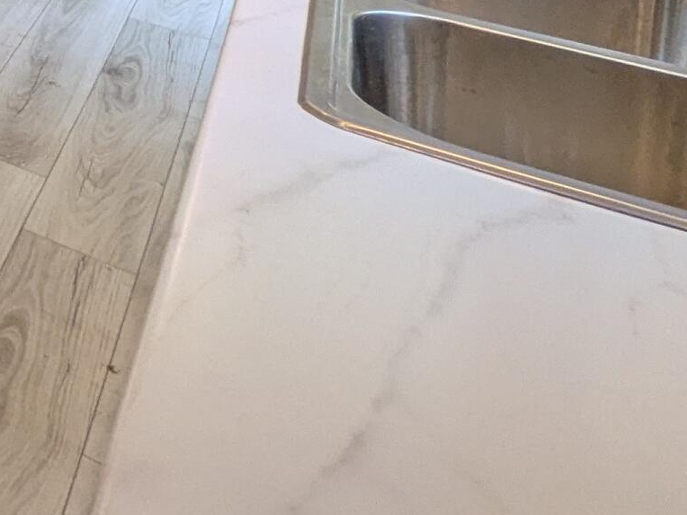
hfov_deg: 21.5
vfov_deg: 19.1
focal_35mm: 55
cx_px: -570
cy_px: -448
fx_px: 1092
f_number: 2.2
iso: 43
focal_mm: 1.85
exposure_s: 1/120
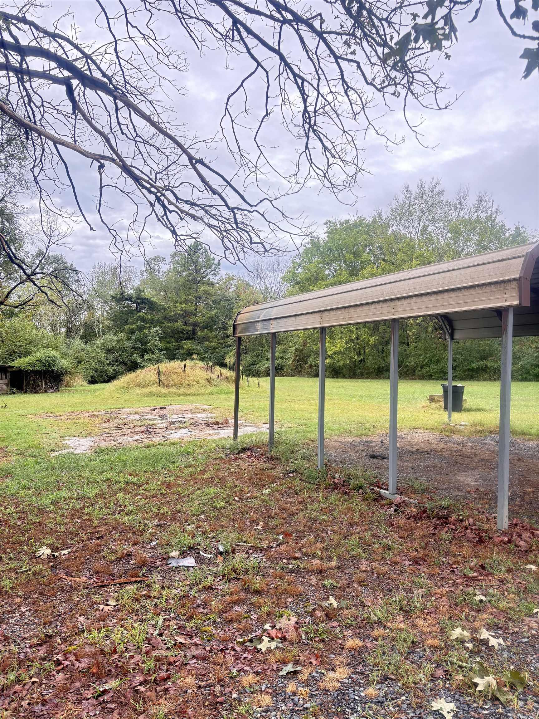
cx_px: 270
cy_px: 360
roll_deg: -1.1
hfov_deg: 53.1
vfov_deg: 67.3
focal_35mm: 26
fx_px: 540
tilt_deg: -3.4
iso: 64
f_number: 1.6
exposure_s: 1/156
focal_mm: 5.96
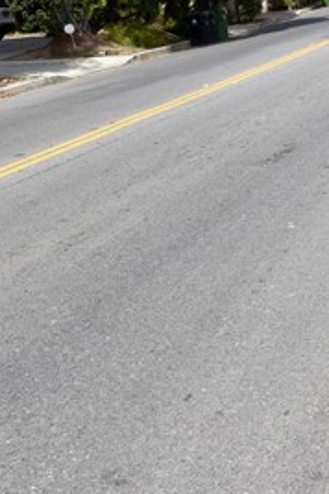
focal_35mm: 72
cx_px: 103
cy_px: 33
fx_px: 987
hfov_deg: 18.9
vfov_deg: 26.9
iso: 180
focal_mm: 20
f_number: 8
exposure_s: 1/500
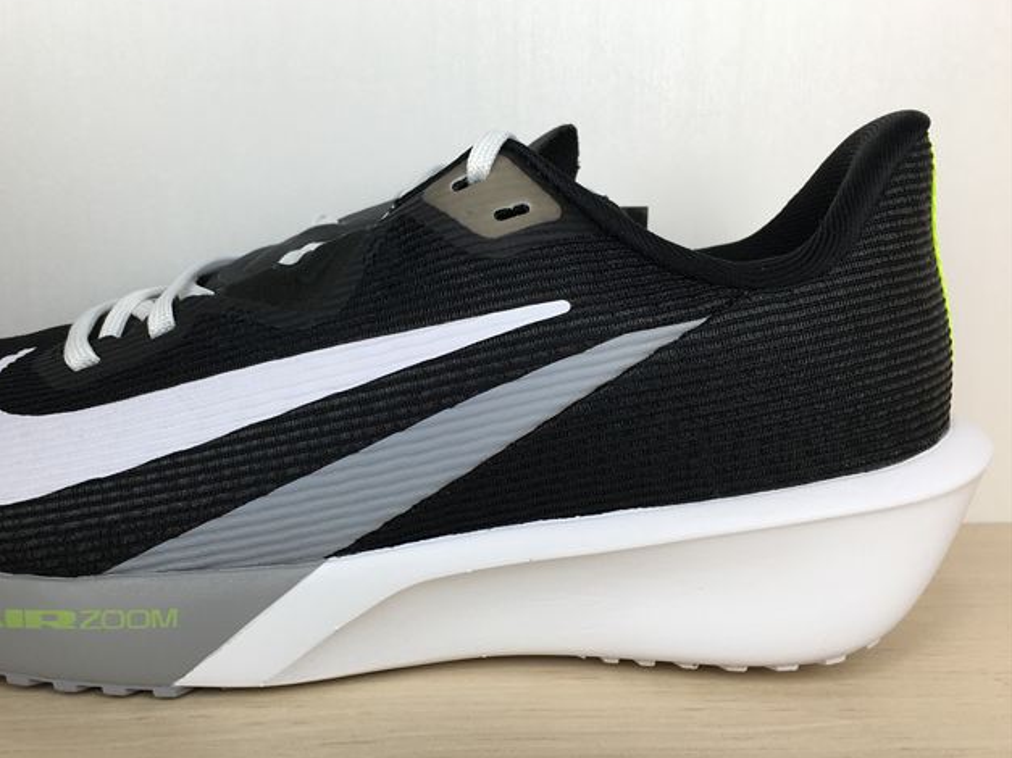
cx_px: 374
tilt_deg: -11.1
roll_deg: +1.1
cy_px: 434
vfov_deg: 38.6
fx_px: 1081
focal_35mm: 37
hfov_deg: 49.6
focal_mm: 4.15
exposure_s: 1/120
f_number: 2.2
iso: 25
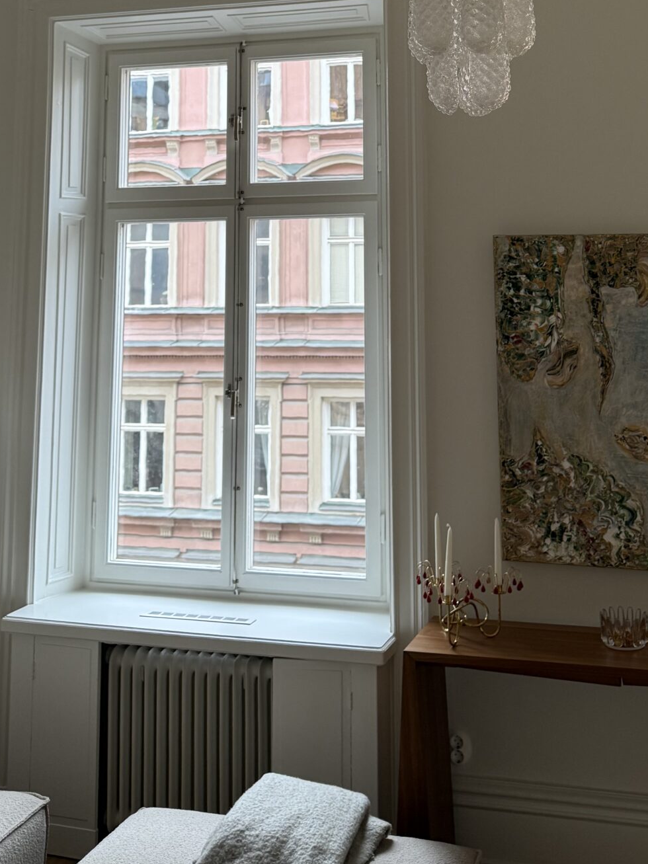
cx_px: 392
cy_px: 98
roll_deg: -0.2
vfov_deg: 37.9
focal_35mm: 47
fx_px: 1173
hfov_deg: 30.8
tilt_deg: +8.3
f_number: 1.78
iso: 160
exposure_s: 1/100
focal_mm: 6.76
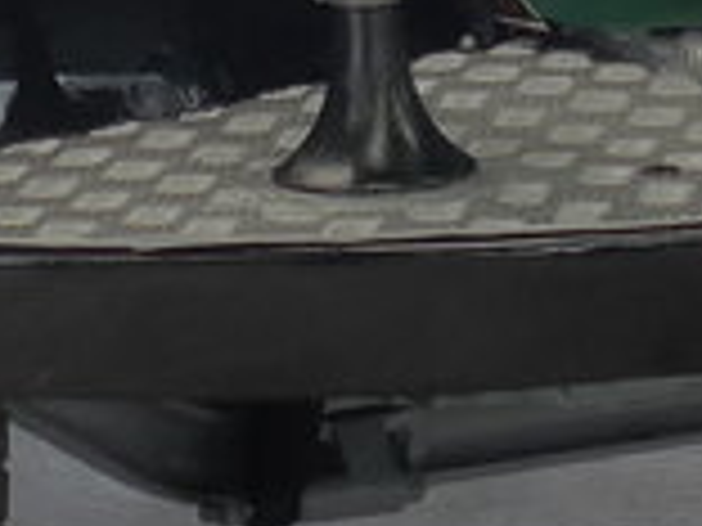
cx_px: 450
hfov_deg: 6.3
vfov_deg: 4.6
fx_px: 6408
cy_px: -697
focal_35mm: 316
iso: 160
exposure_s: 1/250
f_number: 2.6
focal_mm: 8.4
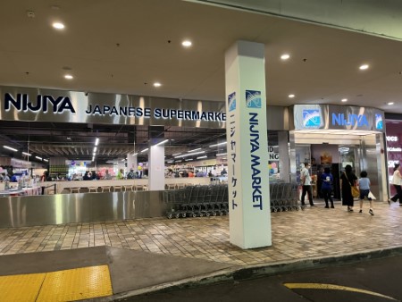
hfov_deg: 67.3
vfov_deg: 53.1
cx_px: 201
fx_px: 302
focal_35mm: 26
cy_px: 151
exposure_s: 1/60
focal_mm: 5.1
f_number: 1.6
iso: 200
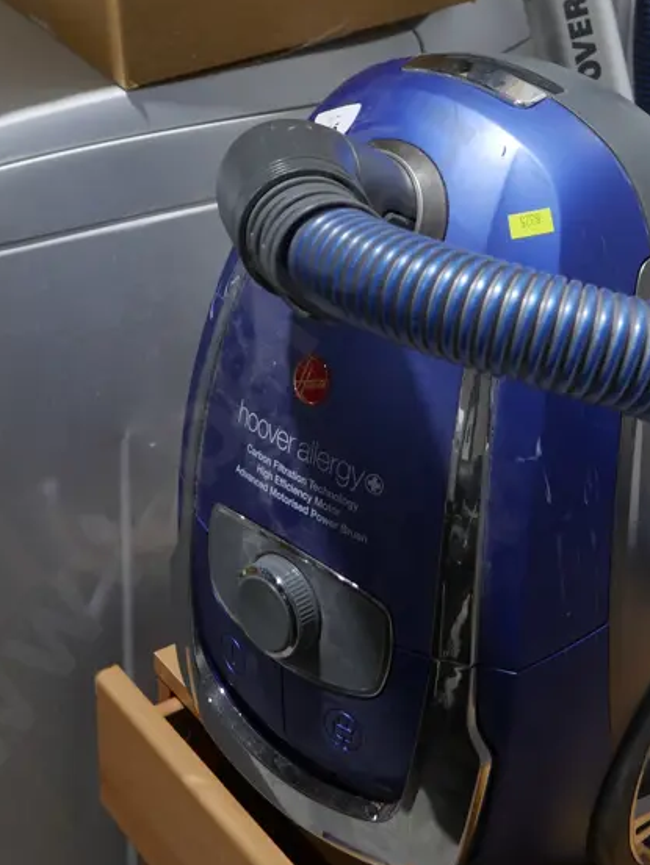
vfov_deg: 29.7
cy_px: 124
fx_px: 1577
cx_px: 438
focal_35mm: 63
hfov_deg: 23.2
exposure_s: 1/60
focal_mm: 17
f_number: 4
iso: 200
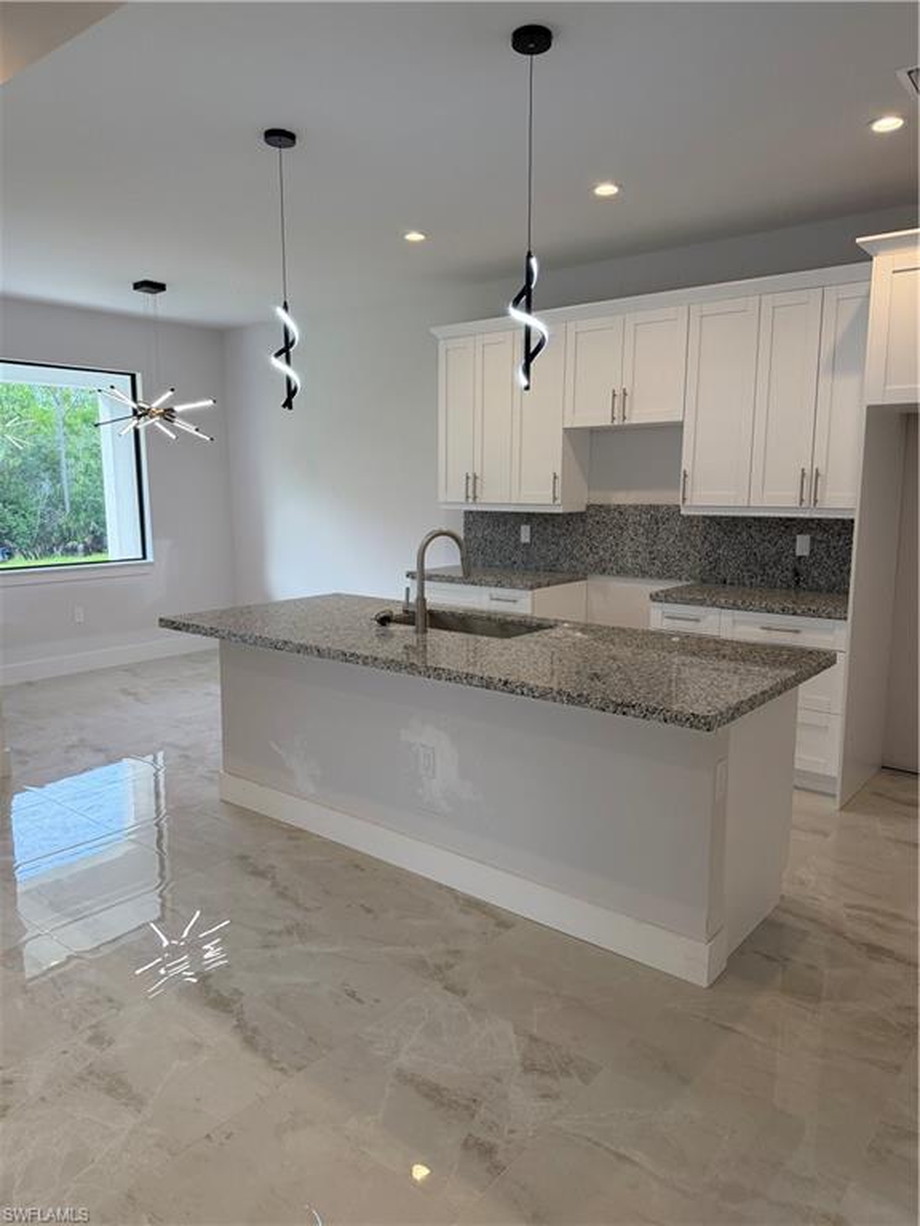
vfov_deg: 71.6
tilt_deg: -8.4
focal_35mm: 24
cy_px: 613
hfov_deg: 56.8
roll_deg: +0.4
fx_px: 850
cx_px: 460
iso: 160
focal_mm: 6.76
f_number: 1.78
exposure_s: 1/215
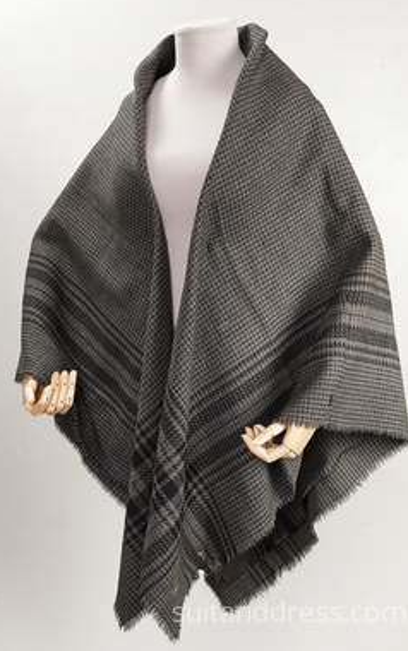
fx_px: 888
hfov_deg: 25.9
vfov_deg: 40.3
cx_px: 212
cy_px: 321
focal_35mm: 50
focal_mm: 32
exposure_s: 1/25
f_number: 5.6
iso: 320
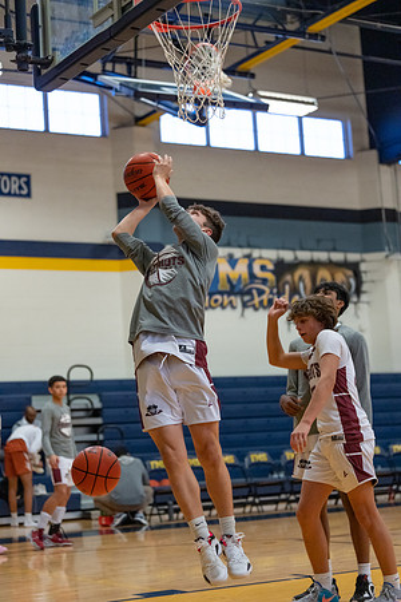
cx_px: 200
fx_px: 1169
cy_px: 301
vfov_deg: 28.8
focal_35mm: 70
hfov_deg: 19.5
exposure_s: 1/1000
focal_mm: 70
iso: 5000
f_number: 2.8
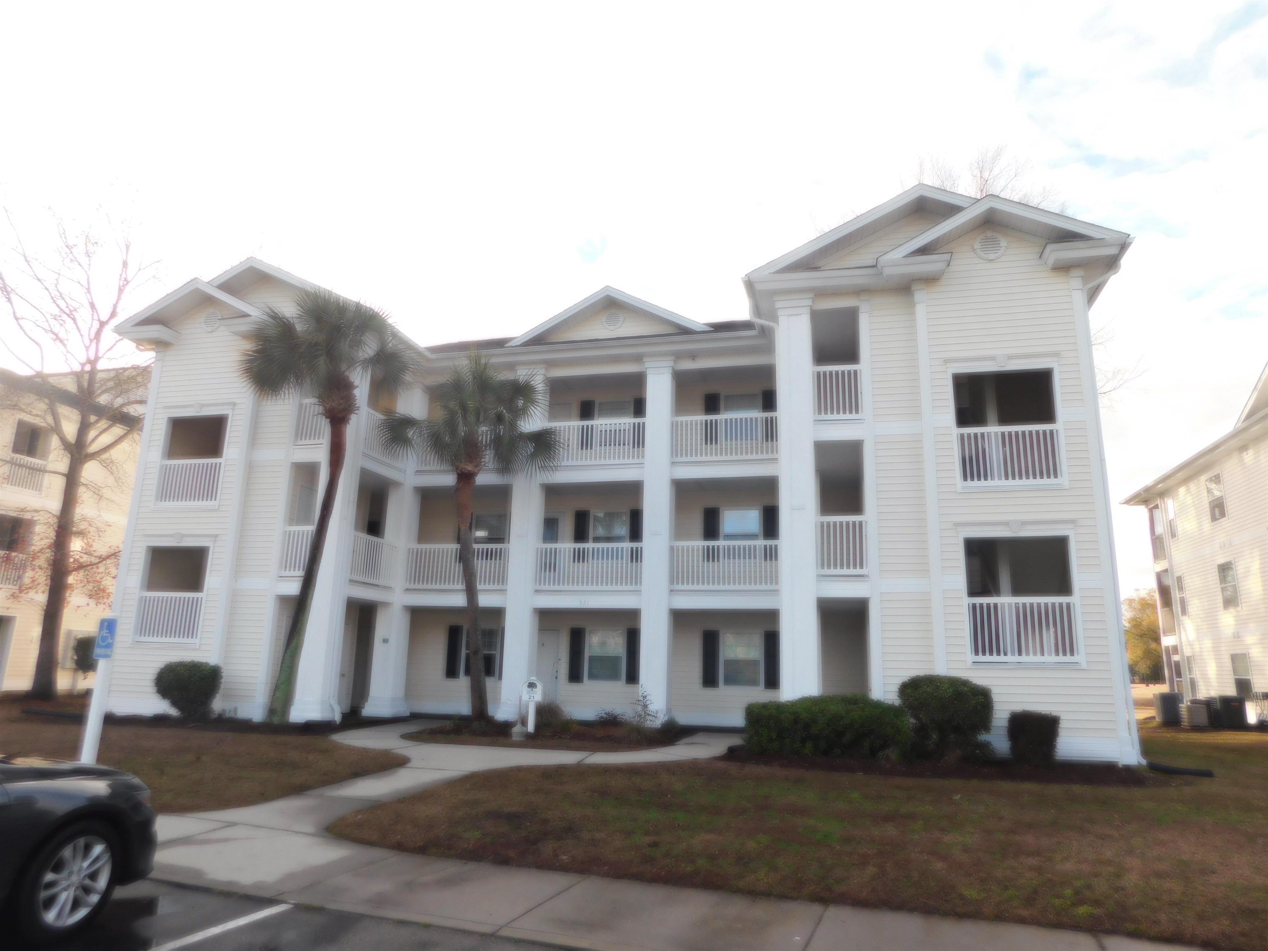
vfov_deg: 58.9
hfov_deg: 73.9
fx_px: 843
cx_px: 634
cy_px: 476
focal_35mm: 23
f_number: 3
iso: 125
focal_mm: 4
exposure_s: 1/640
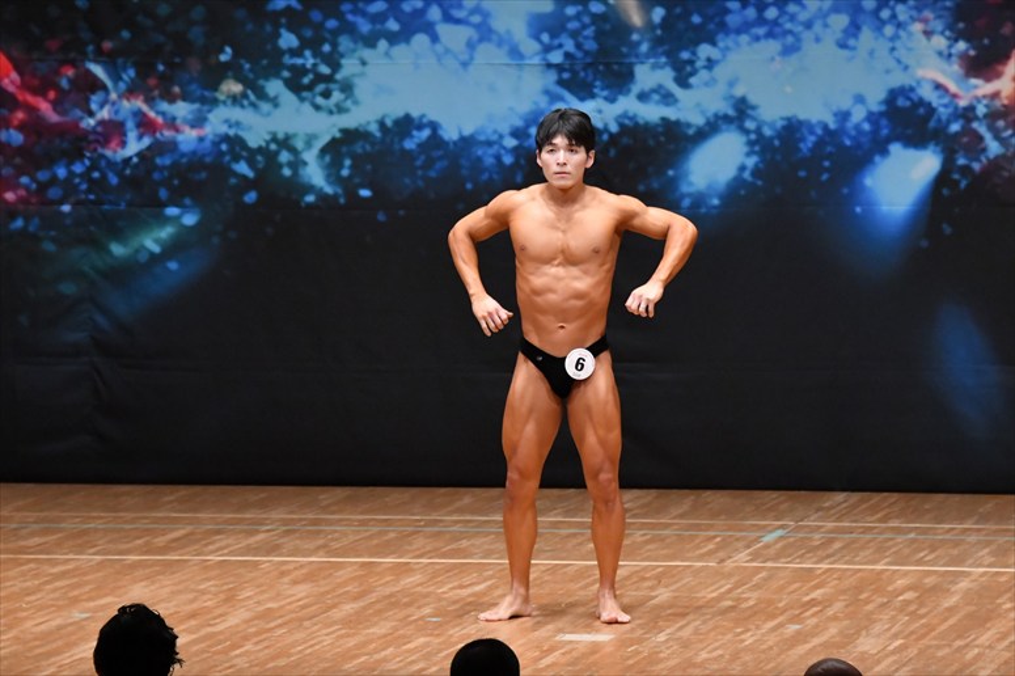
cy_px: 338
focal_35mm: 255
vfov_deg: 5.4
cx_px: 508
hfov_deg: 8.1
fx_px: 7186
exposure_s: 1/400
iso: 6400
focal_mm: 170
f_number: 5.6
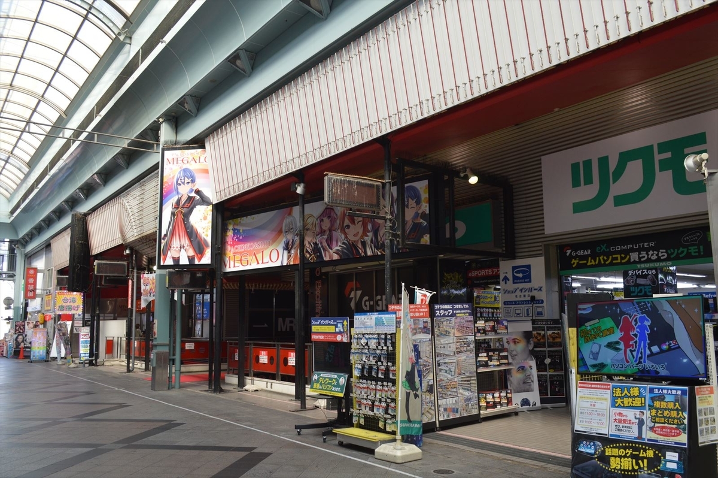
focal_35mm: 30
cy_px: 239
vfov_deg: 43.5
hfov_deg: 62.0
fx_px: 598
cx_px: 359
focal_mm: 20
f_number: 6.3
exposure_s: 1/160
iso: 400
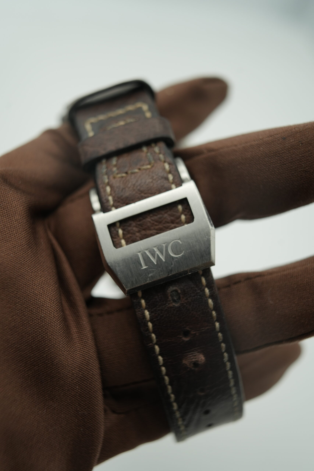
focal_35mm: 35
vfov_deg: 54.4
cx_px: 157
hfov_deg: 37.9
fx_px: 458
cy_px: 236
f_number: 5
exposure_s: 1/250
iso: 400
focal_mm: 35
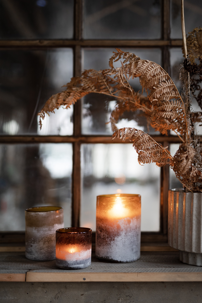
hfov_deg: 27.0
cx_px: 101
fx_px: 420
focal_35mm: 50
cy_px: 152
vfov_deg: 39.6
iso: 800
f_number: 1.6
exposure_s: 1/160
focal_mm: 50
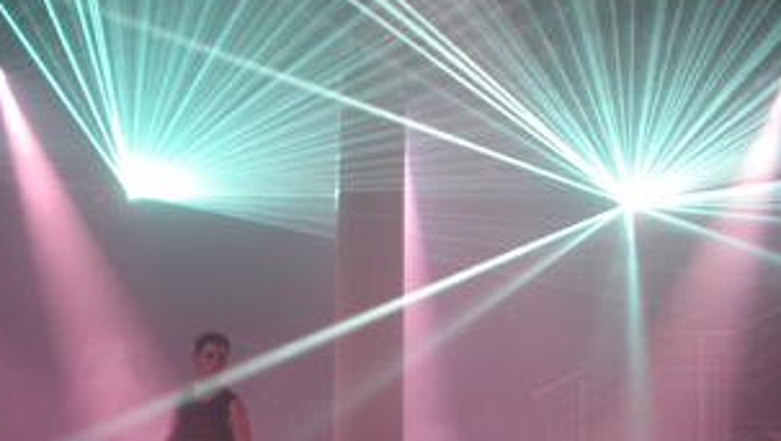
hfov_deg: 37.8
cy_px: 273
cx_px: 442
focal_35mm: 55
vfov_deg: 21.8
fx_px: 1140
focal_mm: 7.8
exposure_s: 1/4
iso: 200
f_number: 2.8
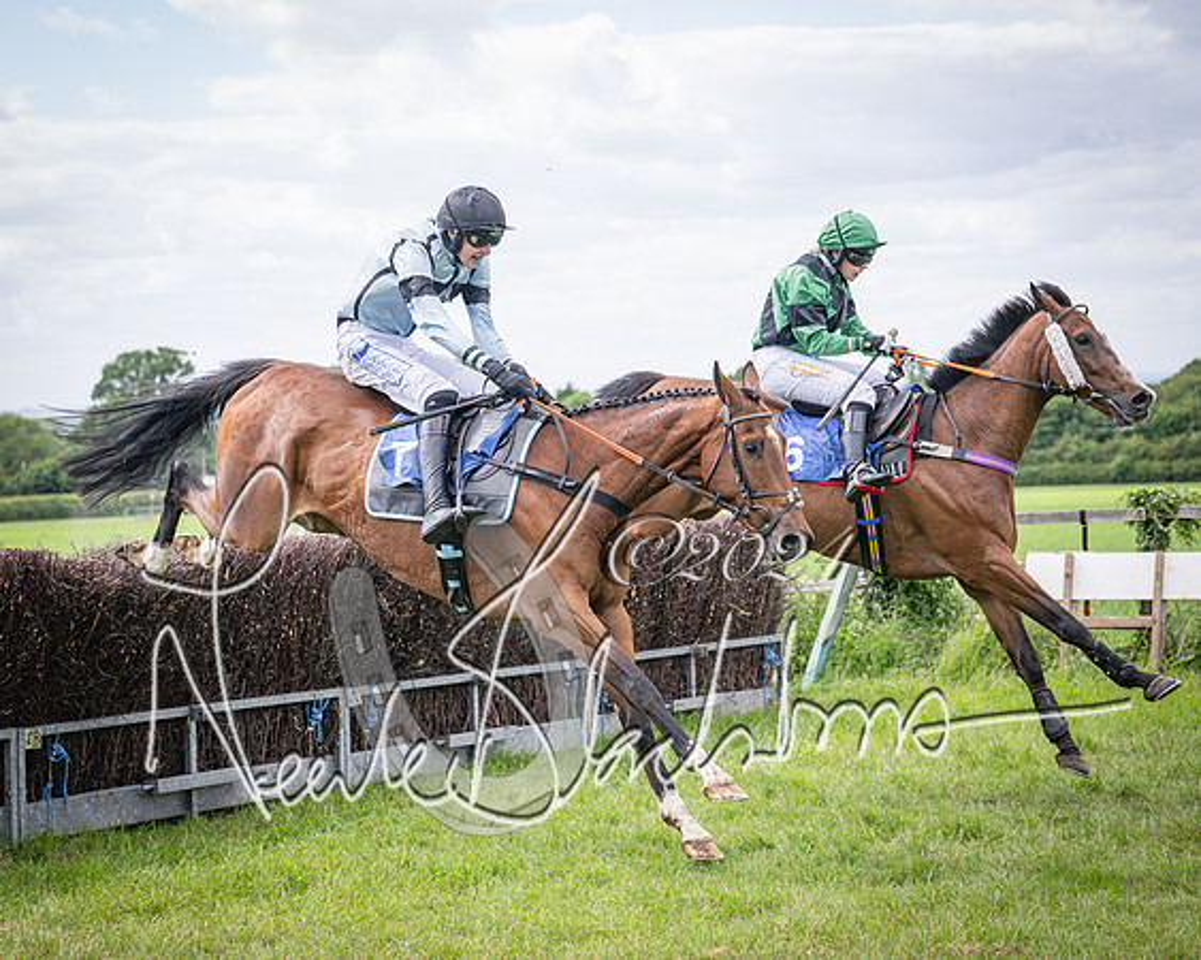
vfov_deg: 18.5
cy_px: 478
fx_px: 2939
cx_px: 538
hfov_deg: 23.1
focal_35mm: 83
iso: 400
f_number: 4
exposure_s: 1/2000
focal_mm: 70
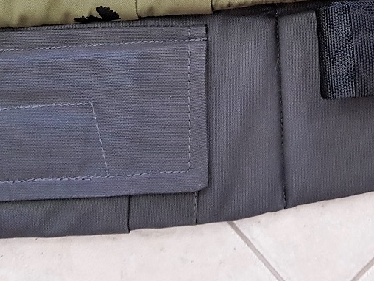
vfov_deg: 22.4
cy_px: -25
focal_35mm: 62
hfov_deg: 30.3
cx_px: 311
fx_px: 670
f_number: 1.7
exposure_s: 1/33
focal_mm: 4.2
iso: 200
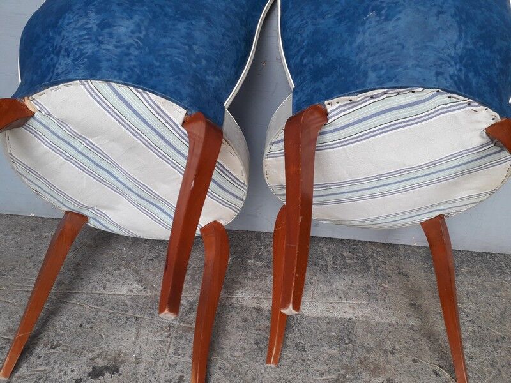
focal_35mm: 27
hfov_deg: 65.3
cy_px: 192
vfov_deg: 51.4
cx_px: 256
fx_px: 399
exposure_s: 1/100
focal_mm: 3.6
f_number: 1.9
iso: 50
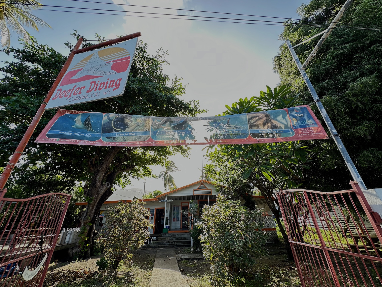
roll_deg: +2.3
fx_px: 154
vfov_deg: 85.7
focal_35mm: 14
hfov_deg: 102.1
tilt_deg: +28.1
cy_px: 144
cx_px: 191
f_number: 2.2
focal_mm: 2.22
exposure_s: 1/126
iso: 40
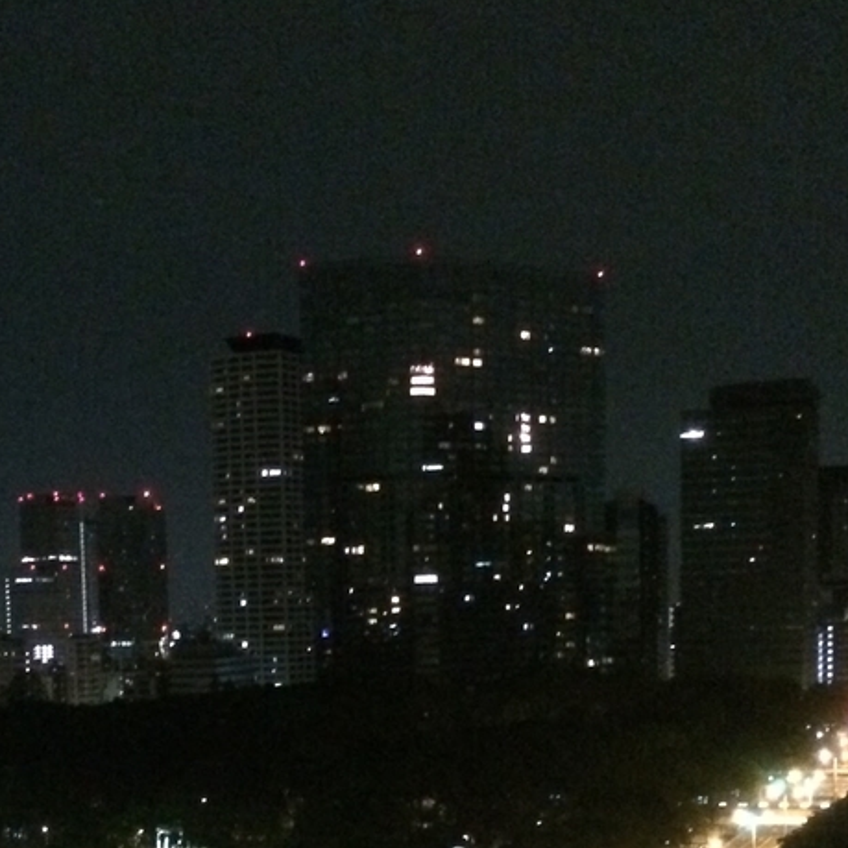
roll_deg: +2.6
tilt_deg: -6.2
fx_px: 1857
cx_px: 266
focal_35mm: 67
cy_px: 802
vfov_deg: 24.8
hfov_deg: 25.6
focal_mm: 4.15
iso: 2000
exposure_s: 1/15
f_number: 2.2
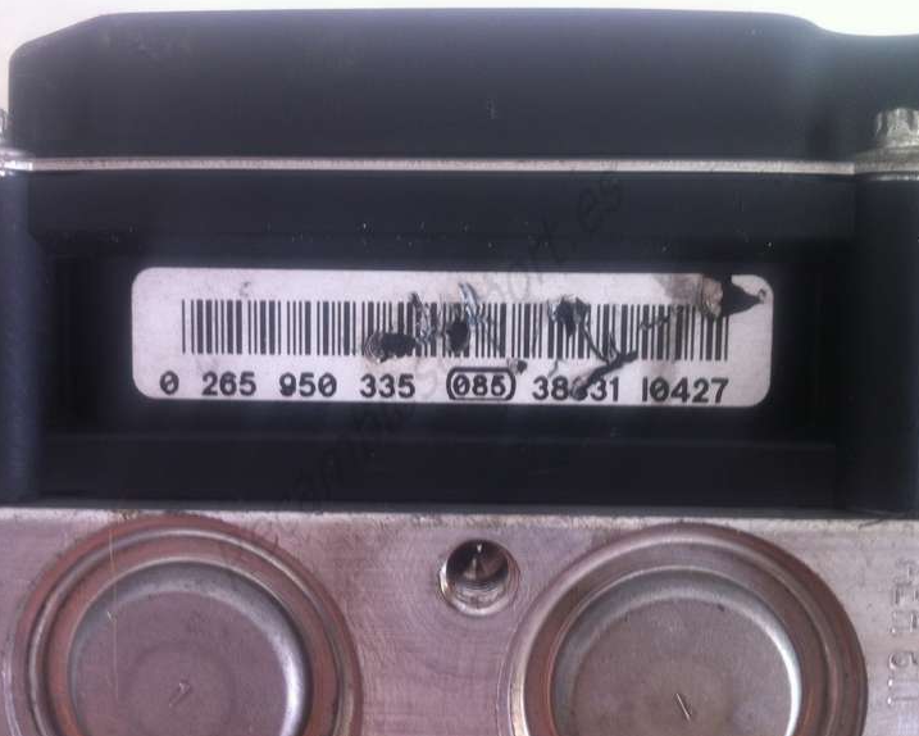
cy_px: 369
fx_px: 1007
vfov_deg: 40.1
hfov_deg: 49.0
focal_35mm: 37
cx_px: 432
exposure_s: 1/17
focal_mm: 3.85
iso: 80
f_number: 2.8
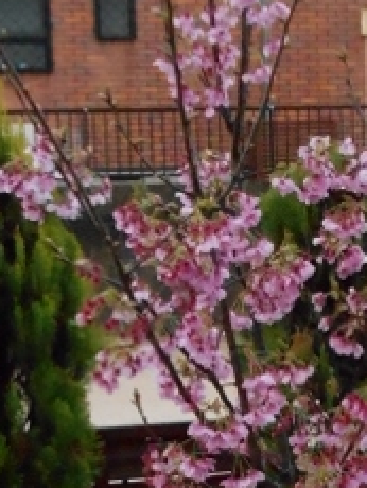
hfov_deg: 11.4
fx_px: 1806
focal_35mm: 128
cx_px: 426
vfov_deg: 15.0
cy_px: 533
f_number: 12.8
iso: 1600
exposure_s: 1/30
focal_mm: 8.3
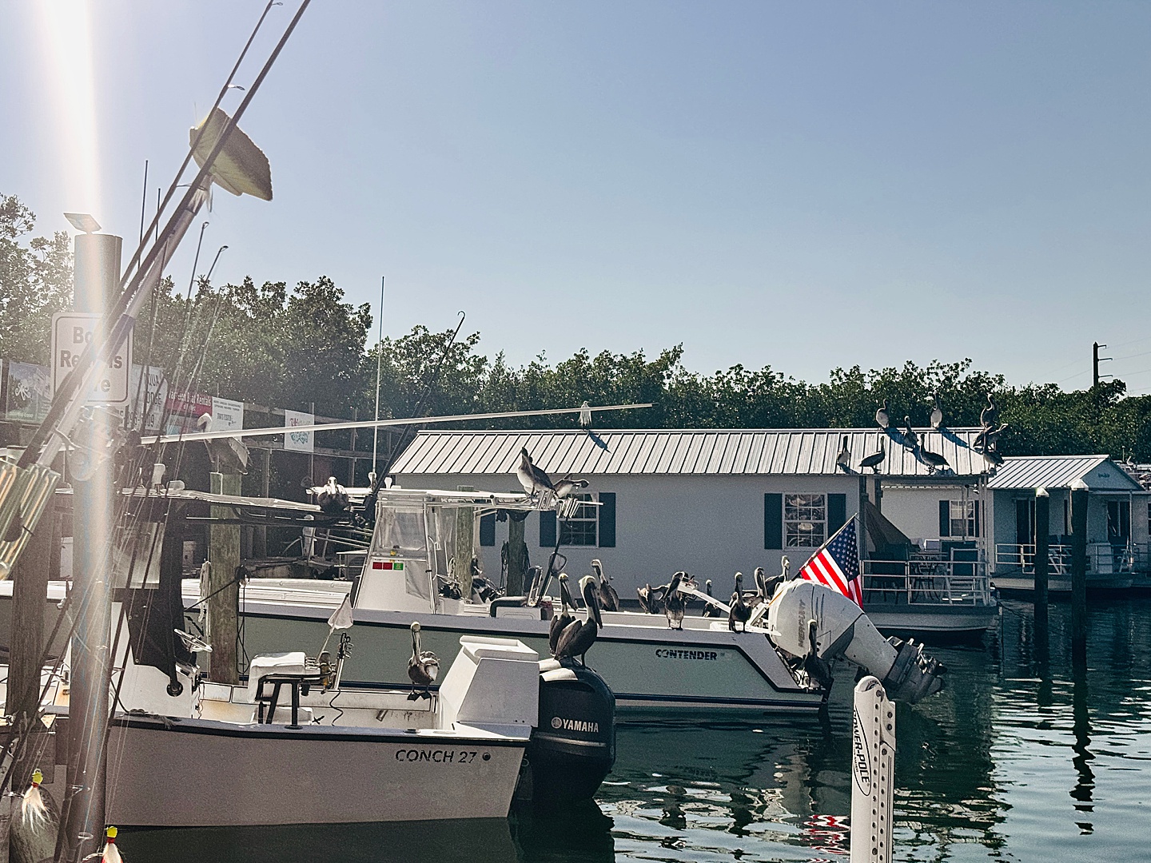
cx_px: 576
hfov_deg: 39.7
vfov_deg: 30.3
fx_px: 1596
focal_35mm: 48
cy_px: 432
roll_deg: -1.2
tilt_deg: +2.3
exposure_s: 1/12500
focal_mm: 6.76
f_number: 1.78
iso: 64
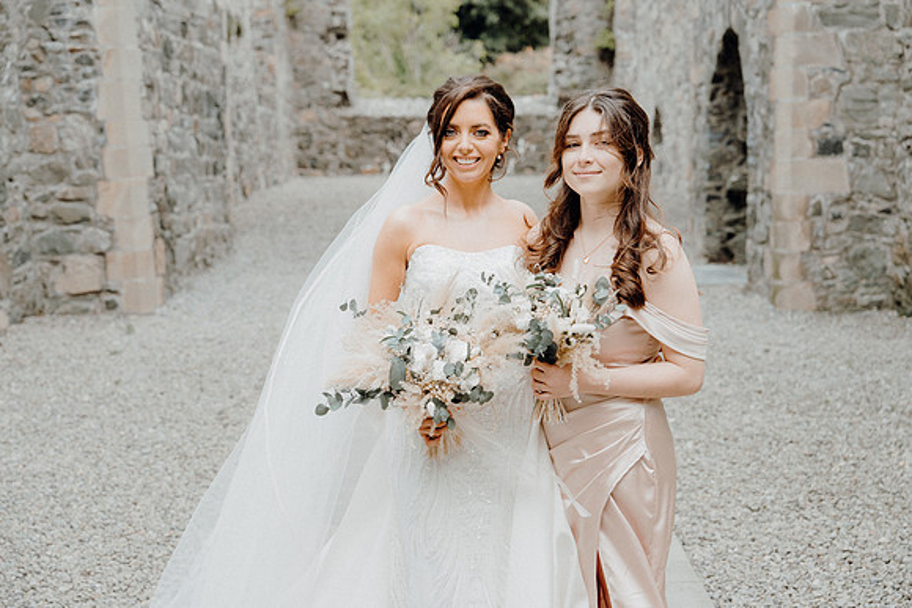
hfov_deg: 41.1
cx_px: 456
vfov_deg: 28.1
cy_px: 304
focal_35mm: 48
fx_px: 1216
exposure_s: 1/160
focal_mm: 48
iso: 125
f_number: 3.5
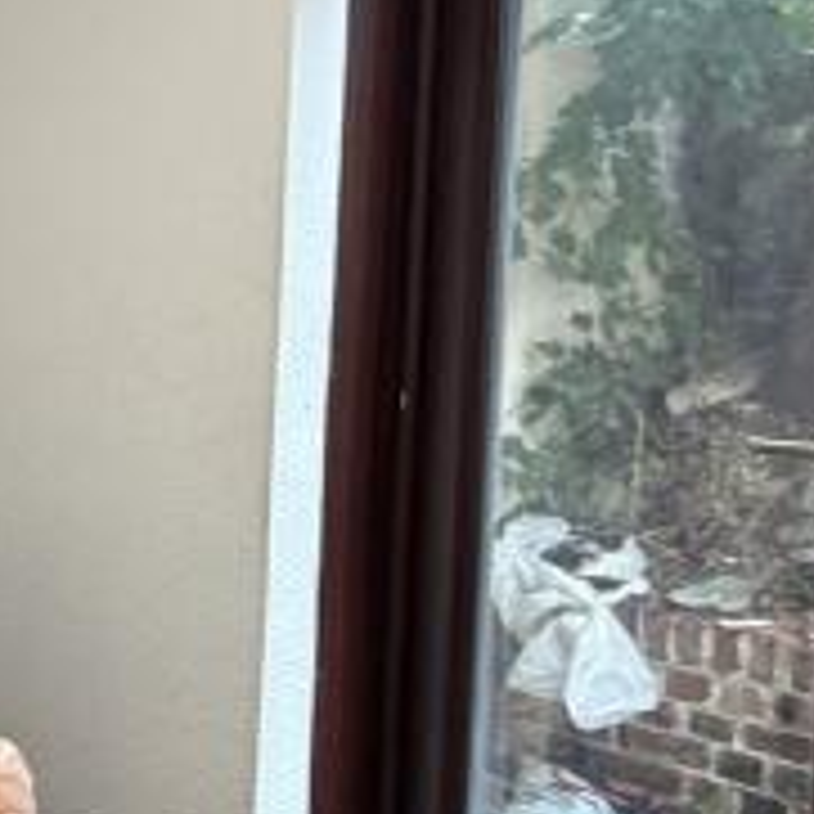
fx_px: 1862
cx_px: -306
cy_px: 337
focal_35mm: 70
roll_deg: -1.5
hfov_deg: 21.7
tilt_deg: -2.5
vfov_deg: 24.6
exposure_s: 1/50
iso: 320
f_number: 2.2
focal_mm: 2.22
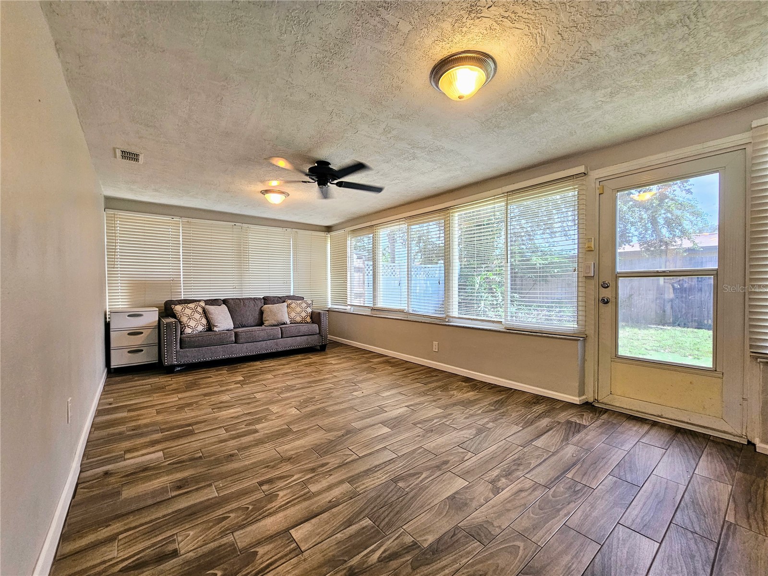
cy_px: 288
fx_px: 288
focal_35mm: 13
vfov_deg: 89.9
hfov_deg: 106.2
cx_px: 384
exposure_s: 1/60
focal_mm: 2.2
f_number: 2.2
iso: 160
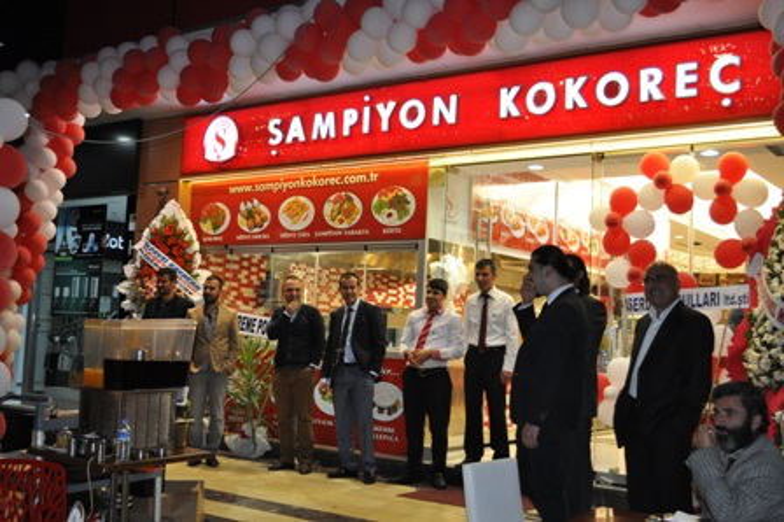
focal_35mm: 42
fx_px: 914
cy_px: 261
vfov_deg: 31.8
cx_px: 392
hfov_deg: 46.4
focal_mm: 28
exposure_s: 1/60
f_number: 4.5
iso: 800
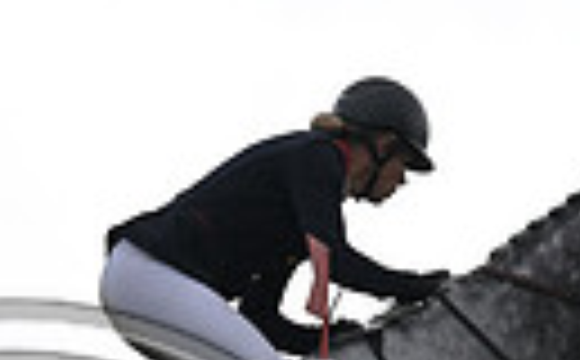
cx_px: -40
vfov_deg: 4.0
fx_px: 5079
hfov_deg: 6.5
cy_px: 700
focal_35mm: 322
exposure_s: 1/1250
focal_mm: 70
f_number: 4.5
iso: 900
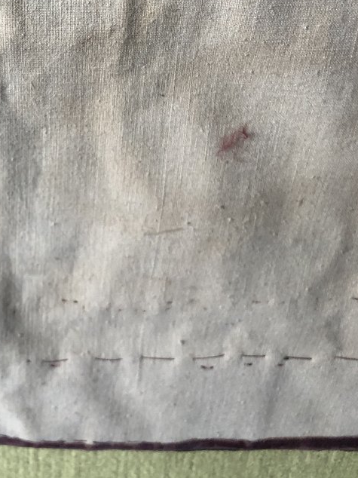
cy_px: 44
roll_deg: +2.9
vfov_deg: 34.1
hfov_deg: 26.5
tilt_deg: -38.4
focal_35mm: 53
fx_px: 731
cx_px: 28
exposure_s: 1/30
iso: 32
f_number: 1.8
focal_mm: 4
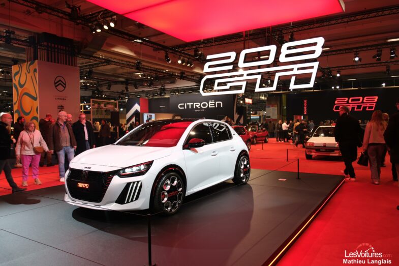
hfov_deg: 67.4
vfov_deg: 47.9
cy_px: 133
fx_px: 299
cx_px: 200
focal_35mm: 27
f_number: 2.8
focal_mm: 18
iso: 160
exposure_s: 1/50
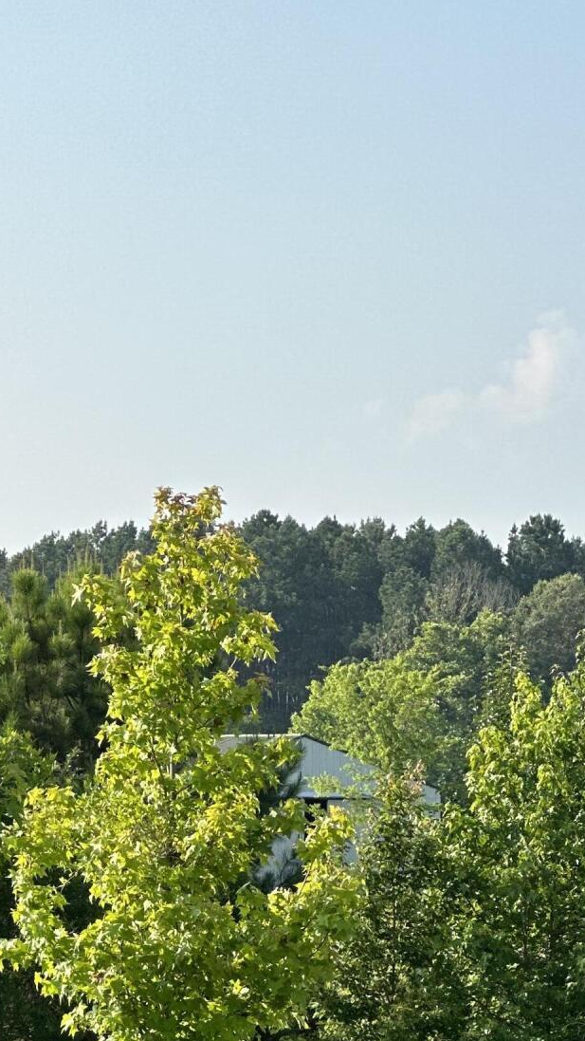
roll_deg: +0.8
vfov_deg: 13.9
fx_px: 4220
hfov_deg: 7.9
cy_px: 933
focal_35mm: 153
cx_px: 46
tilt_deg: -1.4
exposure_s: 1/436
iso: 32
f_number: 2.8
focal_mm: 9
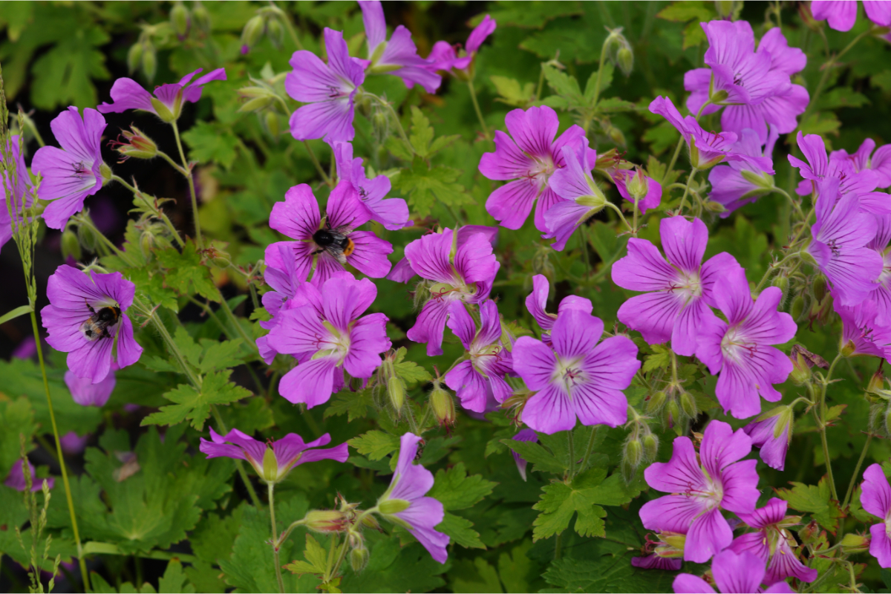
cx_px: 446
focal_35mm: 150
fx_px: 3712
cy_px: 297
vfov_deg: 9.1
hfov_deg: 13.7
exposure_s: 1/250
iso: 100
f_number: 6.3
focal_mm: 100
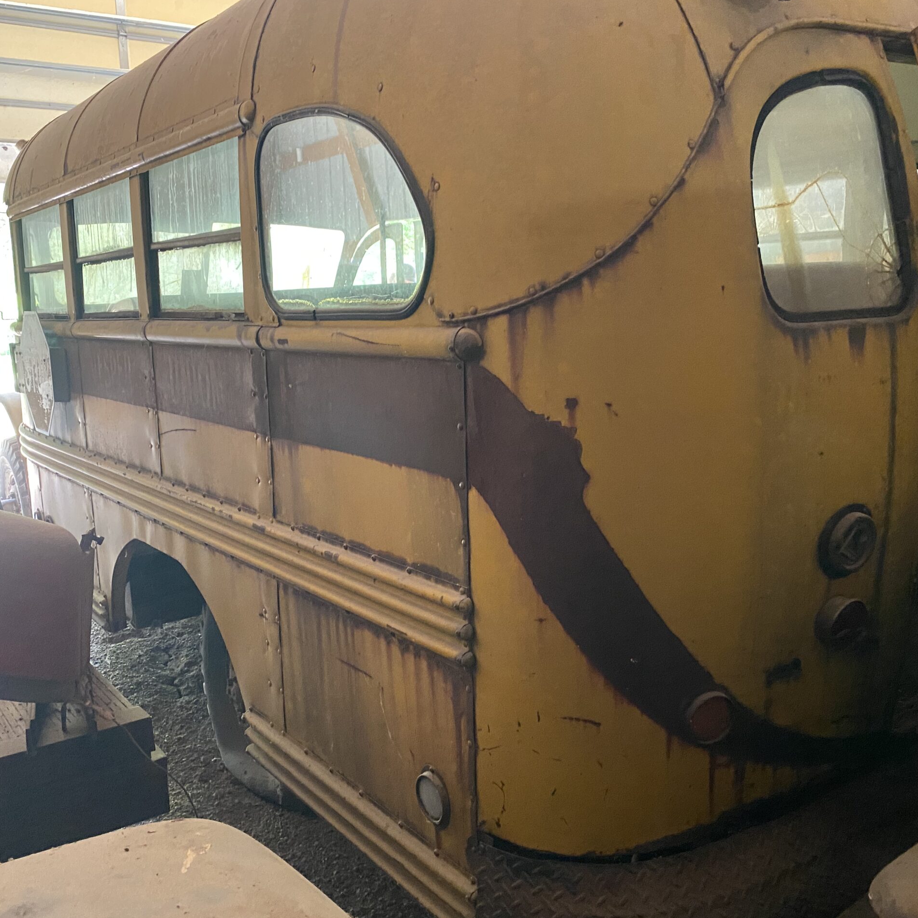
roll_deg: +1.7
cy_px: 459
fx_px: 930
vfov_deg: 52.5
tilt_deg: -9.3
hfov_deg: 52.3
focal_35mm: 31
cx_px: 386
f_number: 1.8
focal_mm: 4.25
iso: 400
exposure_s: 1/40
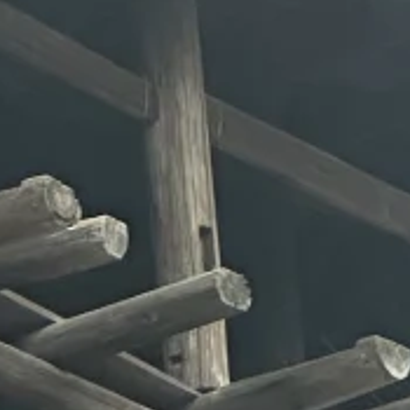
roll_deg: +1.4
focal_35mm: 561
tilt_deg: +12.5
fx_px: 7518
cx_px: 47
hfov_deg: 3.1
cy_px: 1399
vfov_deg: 3.0
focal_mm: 9
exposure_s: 1/89
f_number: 2.8
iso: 250
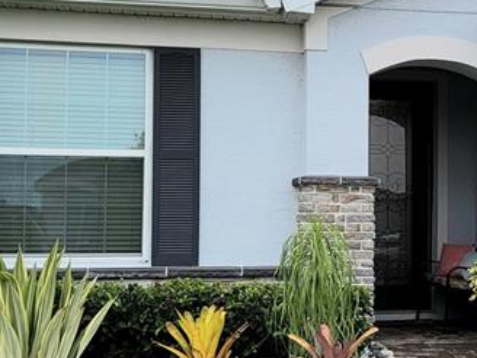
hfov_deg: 24.0
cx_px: 467
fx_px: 1075
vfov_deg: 18.9
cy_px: 153
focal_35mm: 78
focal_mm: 7
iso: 20
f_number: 1.8
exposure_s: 1/119
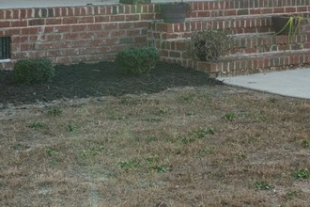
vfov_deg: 11.6
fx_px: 990
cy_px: -70
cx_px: 158
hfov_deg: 17.8
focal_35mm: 115
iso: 400
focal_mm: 35
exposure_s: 1/125
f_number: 8
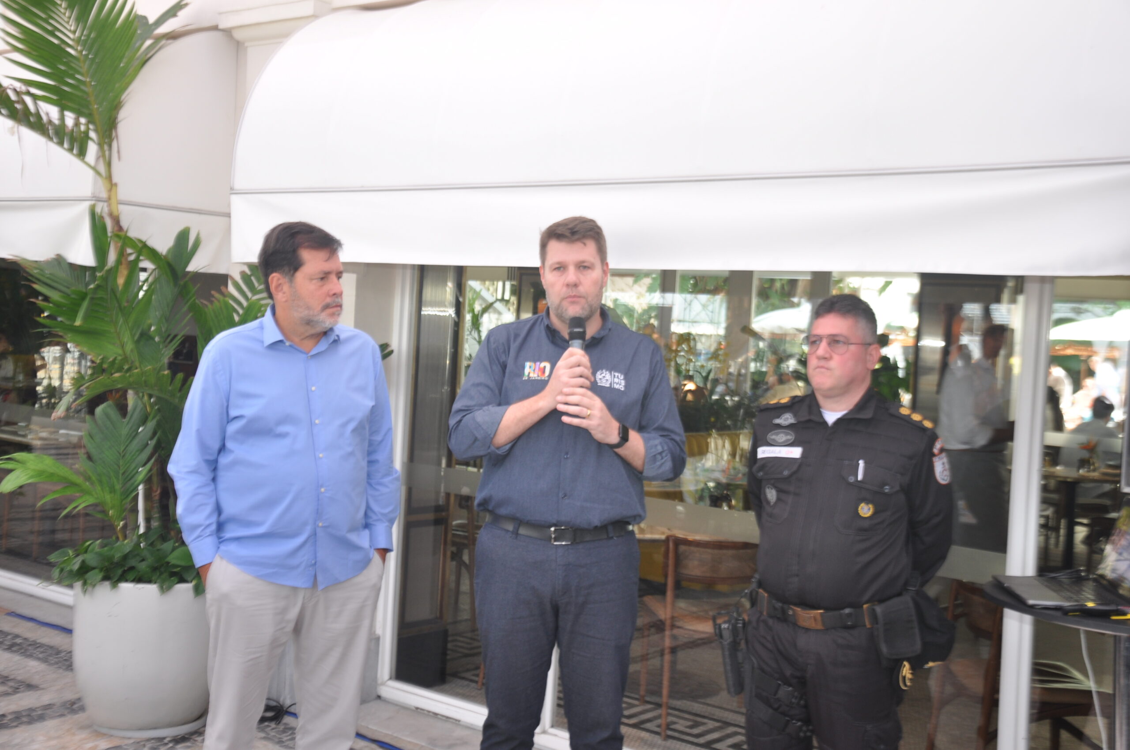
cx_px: 565
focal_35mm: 42
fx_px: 1317
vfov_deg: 31.8
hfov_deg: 46.5
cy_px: 375
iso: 200
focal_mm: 28
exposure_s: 1/50
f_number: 5.6
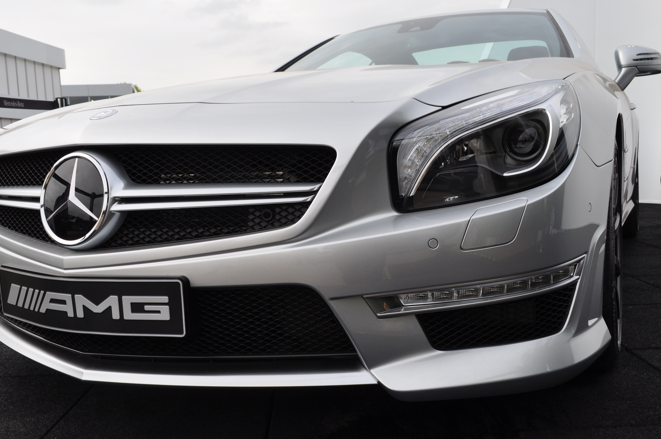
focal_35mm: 34
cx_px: 328
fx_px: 624
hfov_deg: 55.8
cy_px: 215
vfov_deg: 38.8
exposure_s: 1/320
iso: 250
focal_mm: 18
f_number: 9
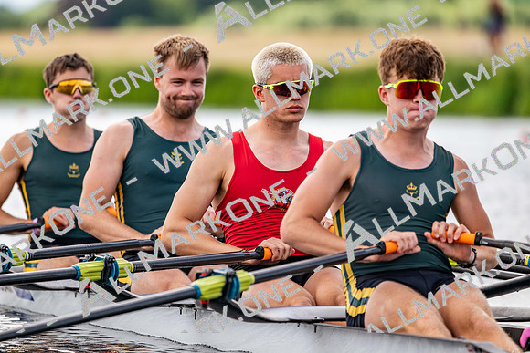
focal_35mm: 400
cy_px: 176
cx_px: 265
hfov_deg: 5.2
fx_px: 5890
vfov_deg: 3.4
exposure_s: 1/2500
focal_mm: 400
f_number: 4.5
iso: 560
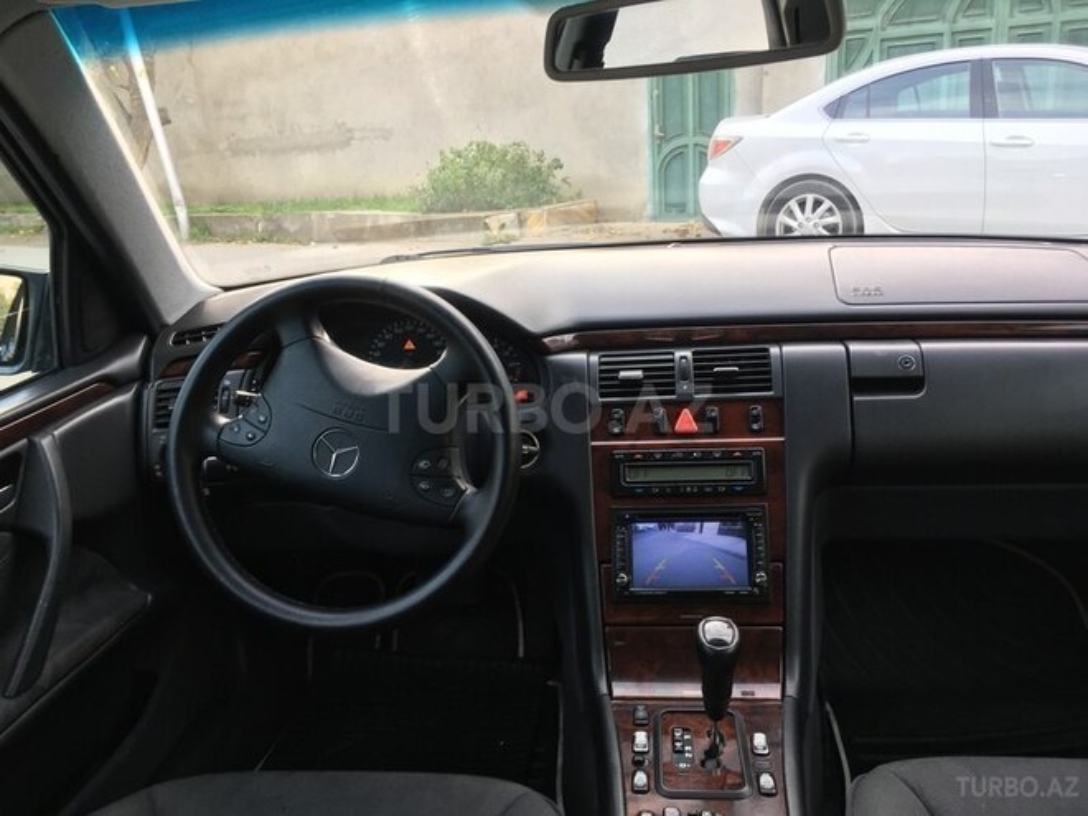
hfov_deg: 61.7
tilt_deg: -15.8
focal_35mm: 29
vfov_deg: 48.2
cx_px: 544
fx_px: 911
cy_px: 408
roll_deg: +4.9
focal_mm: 4.15
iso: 25
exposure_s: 1/100
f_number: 2.2
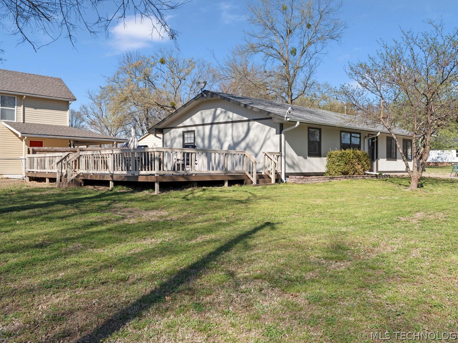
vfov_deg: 45.4
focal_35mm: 31
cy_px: 168
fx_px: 410
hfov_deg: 58.3
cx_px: 250
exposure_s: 1/800
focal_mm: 28
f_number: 8
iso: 200
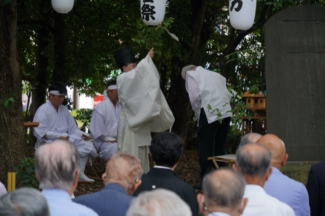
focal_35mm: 98
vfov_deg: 13.9
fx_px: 884
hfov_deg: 20.8
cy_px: 108
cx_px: 162
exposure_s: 1/100
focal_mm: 98
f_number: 6.3
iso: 400
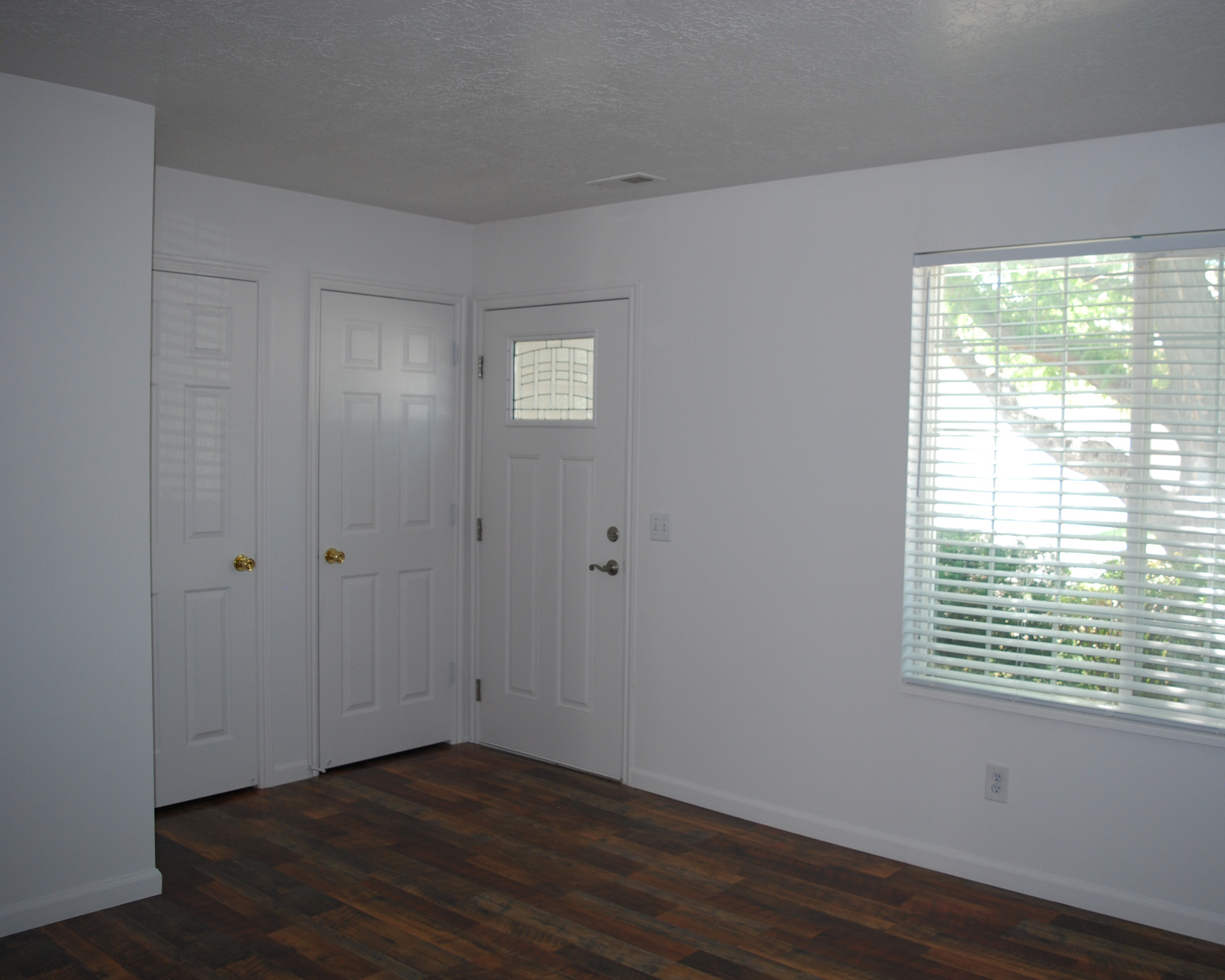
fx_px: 1124
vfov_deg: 47.1
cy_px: 495
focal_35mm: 31
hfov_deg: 56.9
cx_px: 714
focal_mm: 18
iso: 200
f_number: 3.5
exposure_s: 1/60
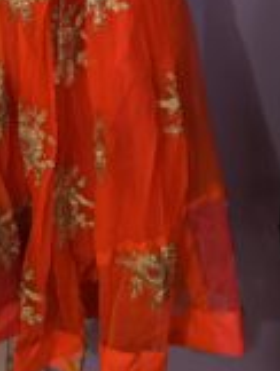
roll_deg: +2.3
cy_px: -69
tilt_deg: -13.7
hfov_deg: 20.9
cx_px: -83
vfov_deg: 26.9
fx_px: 688
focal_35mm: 64
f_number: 1.78
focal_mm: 6.86
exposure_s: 1/60
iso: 640
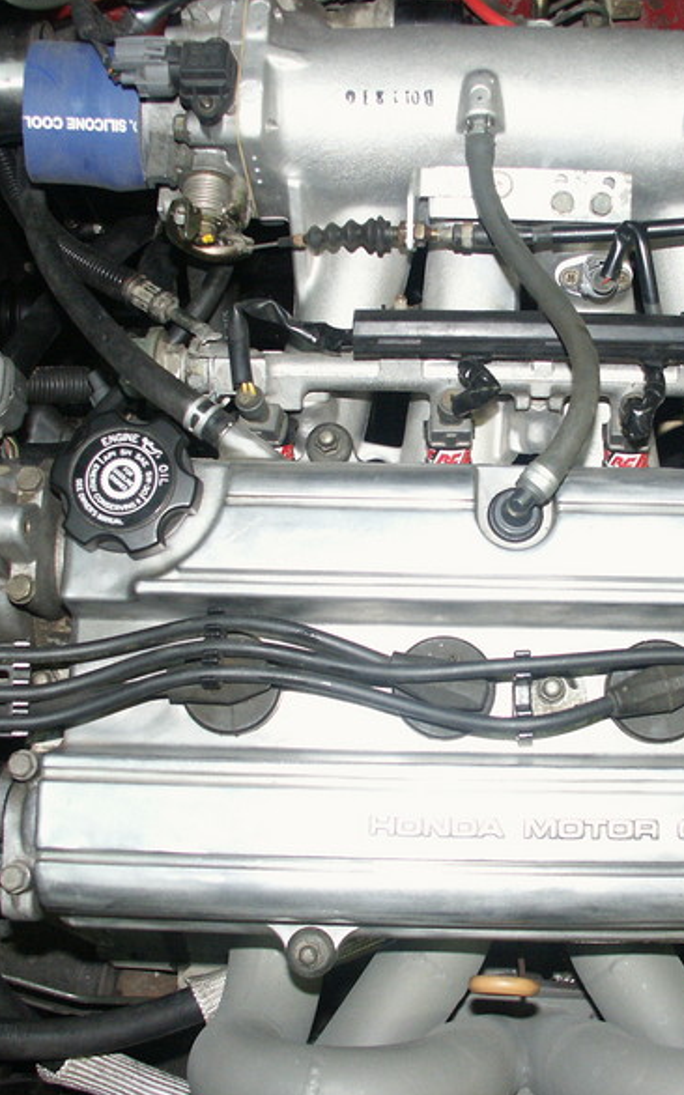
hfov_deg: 30.2
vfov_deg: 47.2
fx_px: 1253
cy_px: 551
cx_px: 473
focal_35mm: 42
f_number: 2.8
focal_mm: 7.65
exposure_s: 1/45
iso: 200
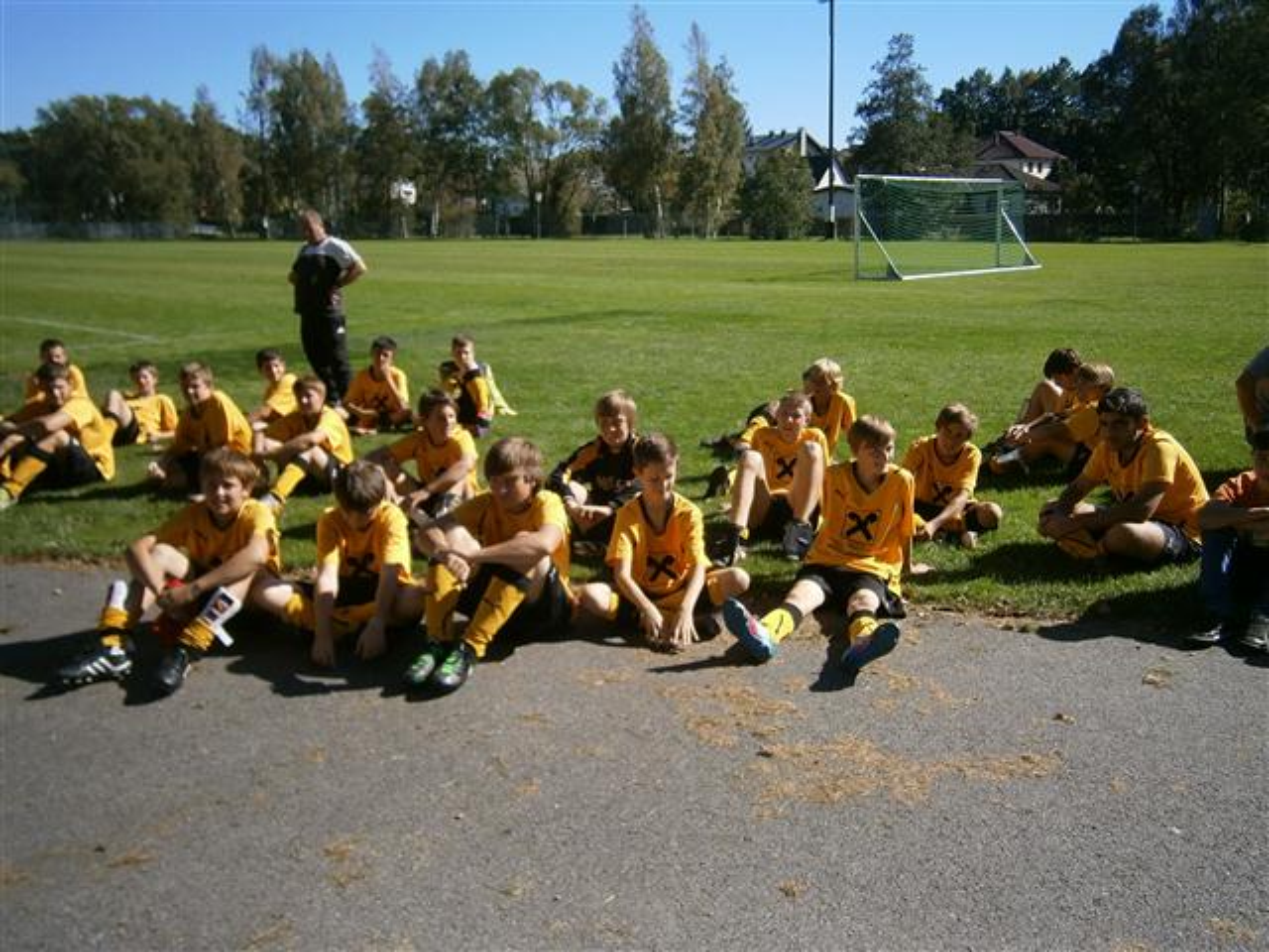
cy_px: 476
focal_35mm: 31
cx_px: 634
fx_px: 1136
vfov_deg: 45.4
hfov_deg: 58.4
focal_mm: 5.5
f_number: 2.9
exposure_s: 1/1000
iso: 80
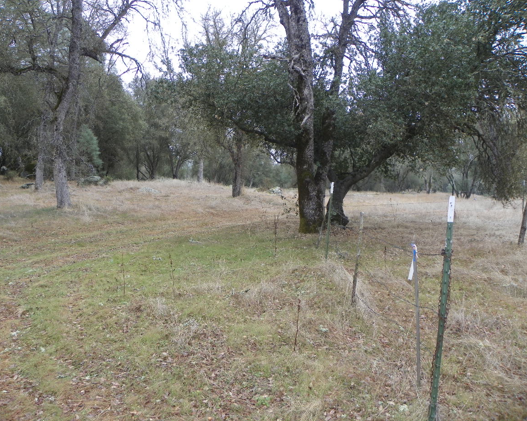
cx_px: 244
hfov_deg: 62.1
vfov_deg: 51.5
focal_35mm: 28
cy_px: 205
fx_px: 437
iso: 64
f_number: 2.8
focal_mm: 4.6
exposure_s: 1/60
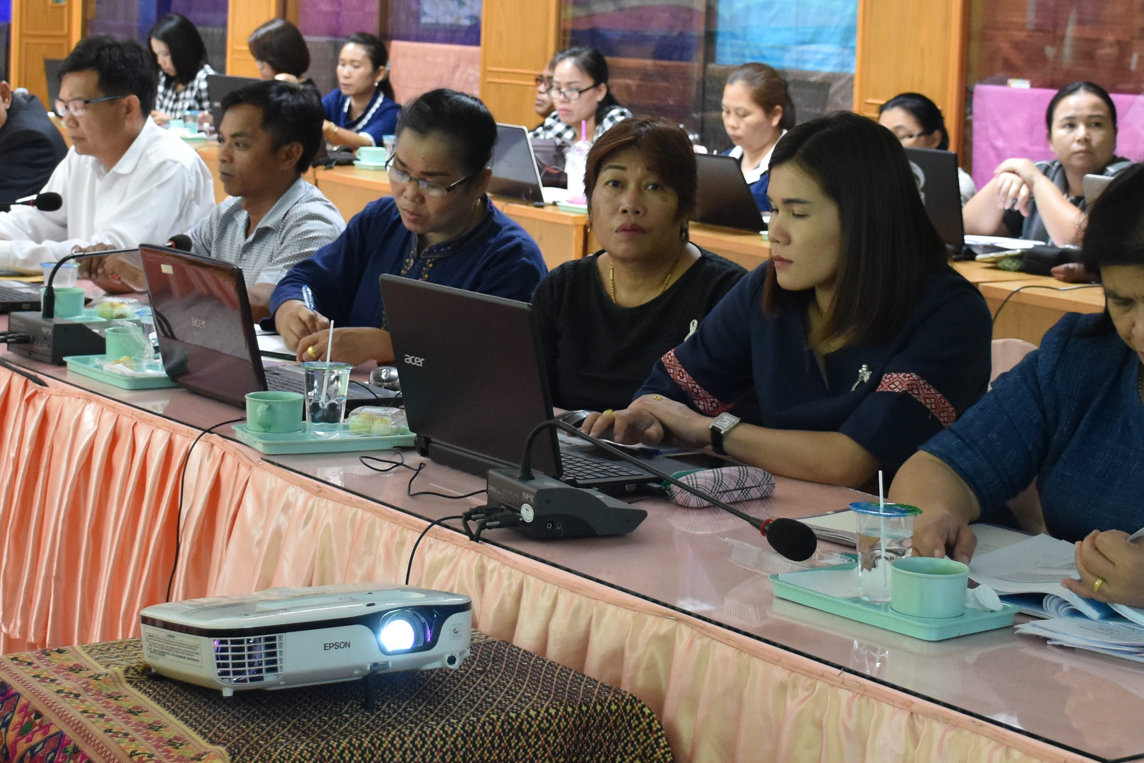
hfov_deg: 27.0
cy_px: 196
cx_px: 611
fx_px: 2386
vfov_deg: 18.1
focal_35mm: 75
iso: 1400
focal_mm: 23
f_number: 3.8
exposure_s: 1/60
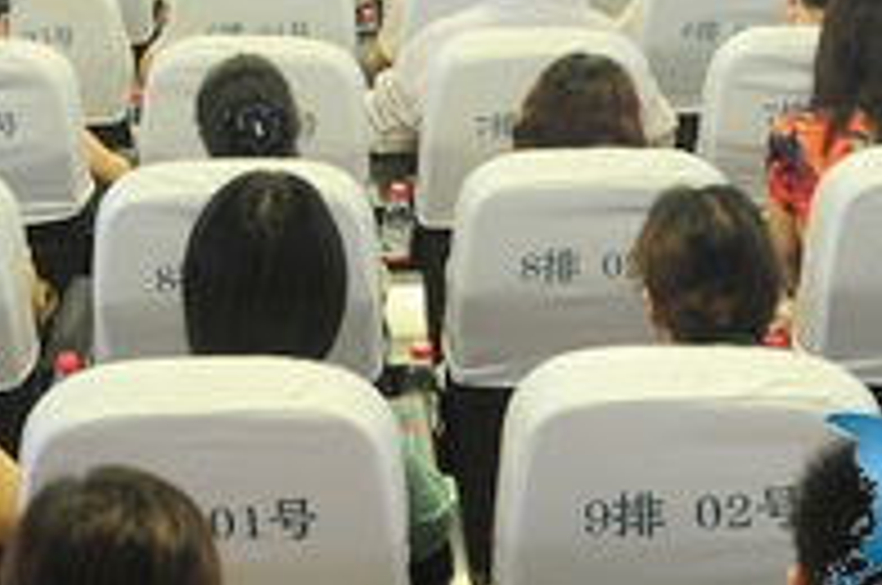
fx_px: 2201
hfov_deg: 22.6
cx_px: 297
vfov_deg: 14.5
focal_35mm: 90
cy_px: -162
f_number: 4
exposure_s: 1/60
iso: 1000
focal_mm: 32
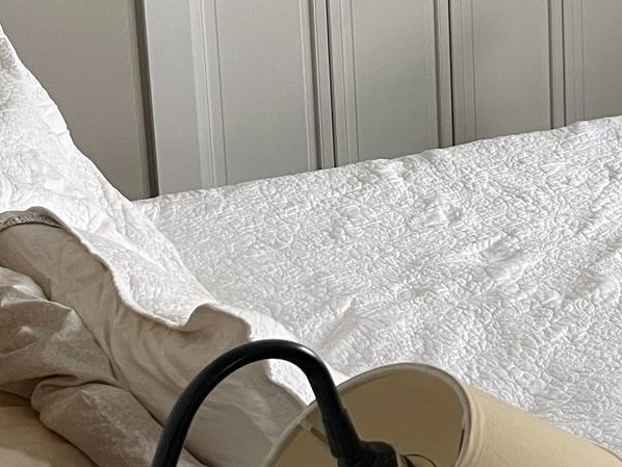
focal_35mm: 89
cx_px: 981
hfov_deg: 18.9
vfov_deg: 16.3
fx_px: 1600
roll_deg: -2.7
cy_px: 8
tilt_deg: -13.4
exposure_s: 1/60
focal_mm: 4.2
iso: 100
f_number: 1.6
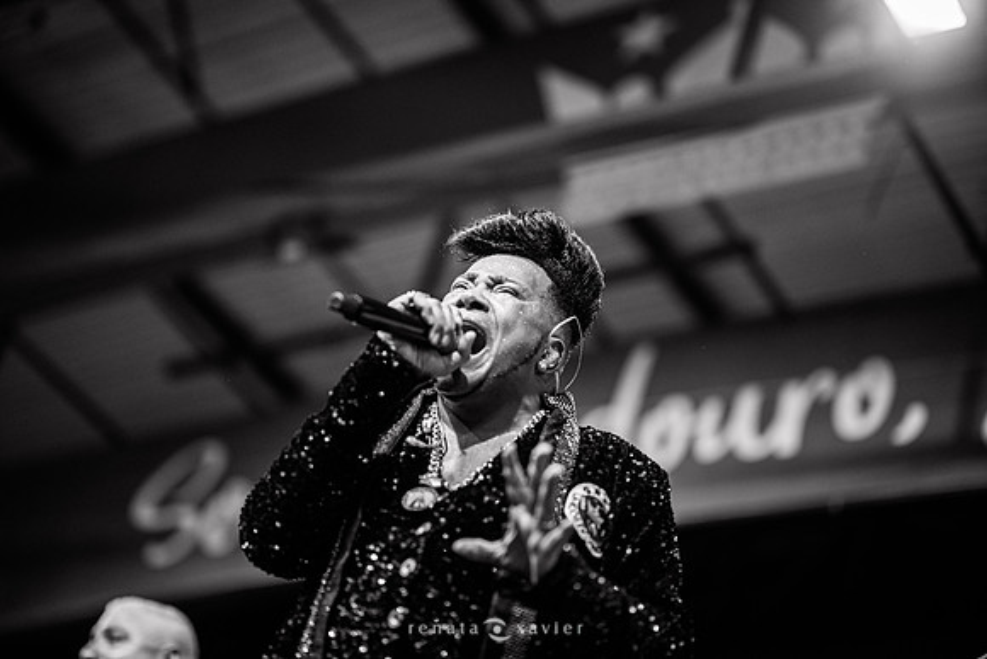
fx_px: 2331
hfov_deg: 23.9
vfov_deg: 16.1
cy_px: 330
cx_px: 494
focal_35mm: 85
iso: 1000
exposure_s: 1/500
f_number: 1.3
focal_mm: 85
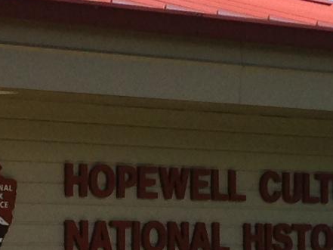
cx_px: 391
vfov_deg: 6.1
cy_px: 205
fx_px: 2348
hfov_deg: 8.0
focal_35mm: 244
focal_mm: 4.13
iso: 50
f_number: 2.4
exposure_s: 1/985
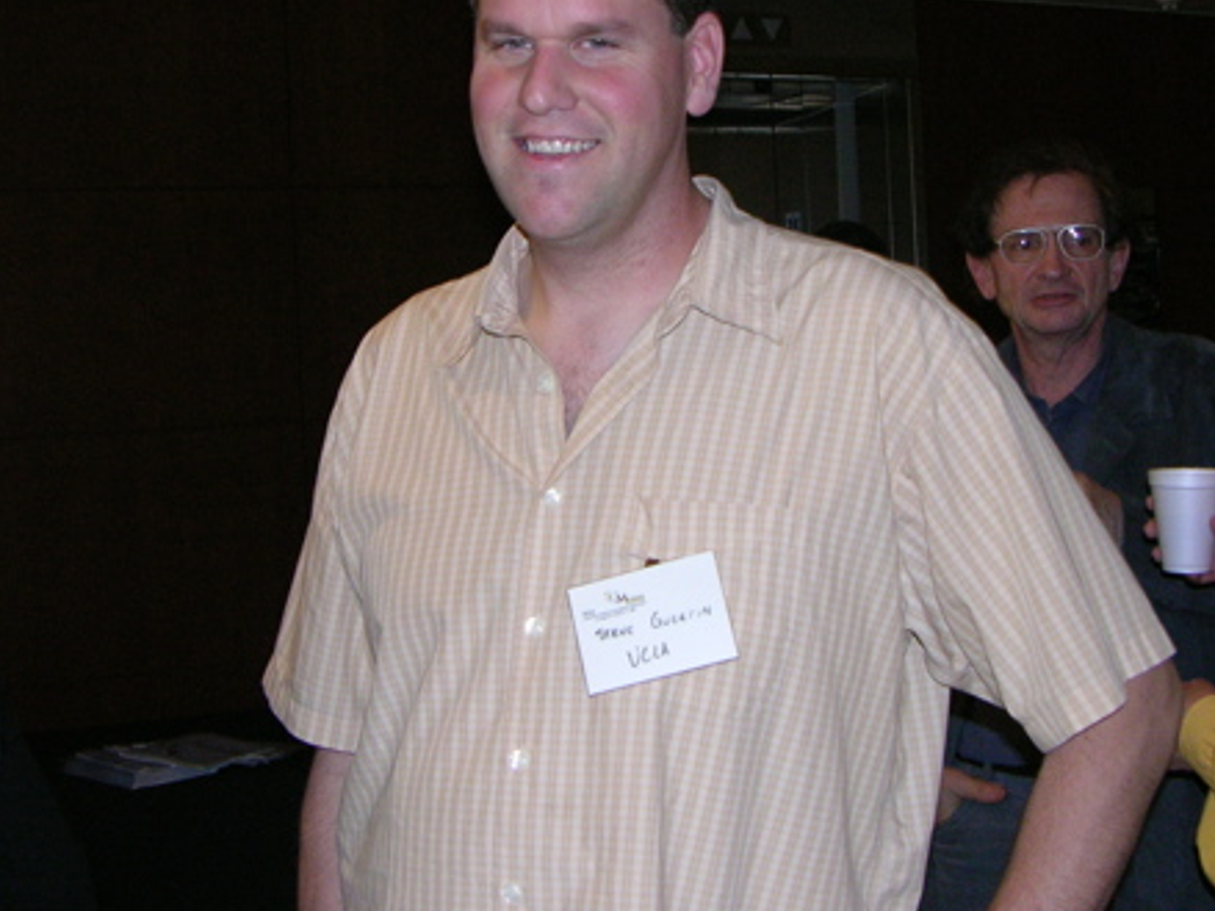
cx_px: 556
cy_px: 339
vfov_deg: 24.7
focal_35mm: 59
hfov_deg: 32.7
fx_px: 2070
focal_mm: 8.9
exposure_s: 1/60.1
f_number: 2.8
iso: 200
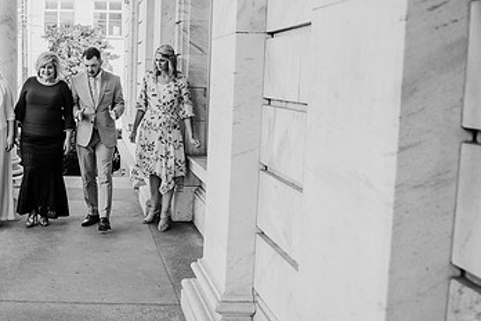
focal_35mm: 40
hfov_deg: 45.6
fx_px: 534
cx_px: 86
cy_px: 125
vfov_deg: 33.3
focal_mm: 24
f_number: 3.2
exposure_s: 1/640
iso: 250
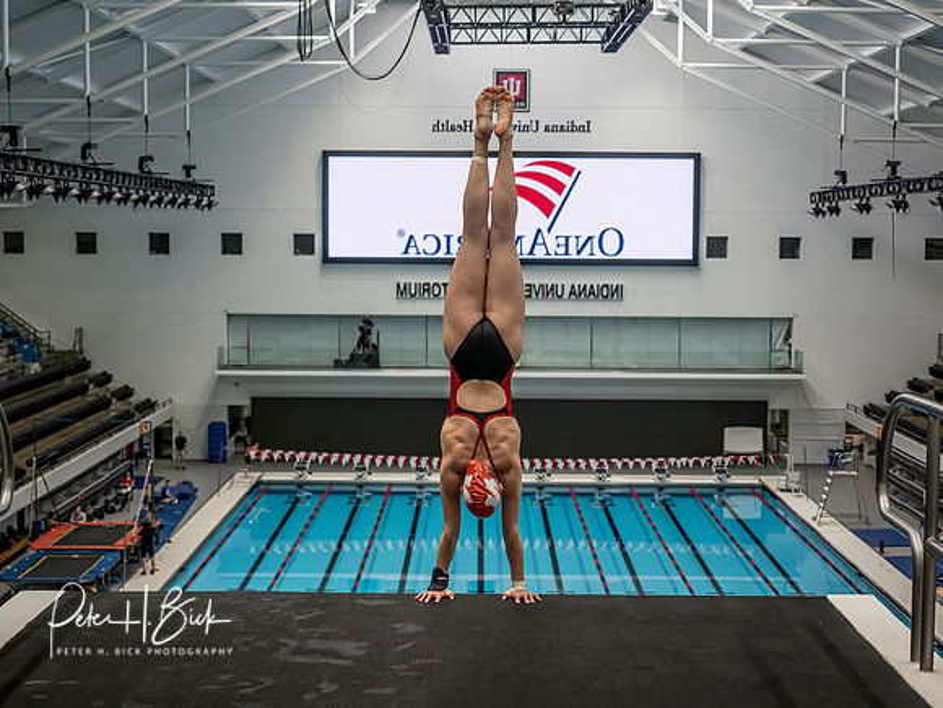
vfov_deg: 23.7
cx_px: 472
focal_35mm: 62
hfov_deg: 31.2
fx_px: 1689
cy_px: 354
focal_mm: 31
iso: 1600
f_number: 2.8
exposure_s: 1/800
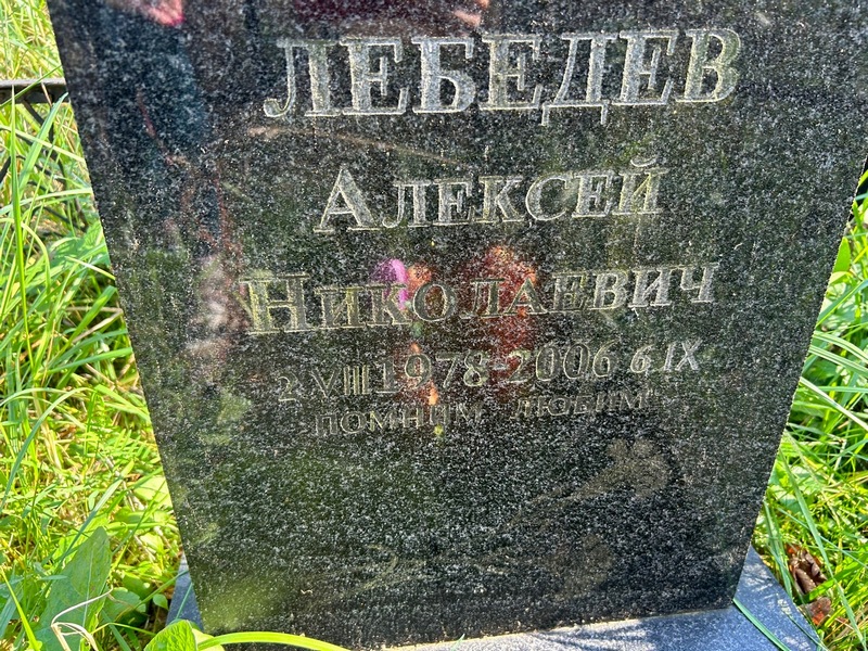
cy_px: 326
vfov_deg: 53.1
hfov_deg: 67.3
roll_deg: +4.4
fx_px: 652
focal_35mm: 26
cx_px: 434
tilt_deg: -32.0
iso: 64
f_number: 1.5
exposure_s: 1/131
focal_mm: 5.7
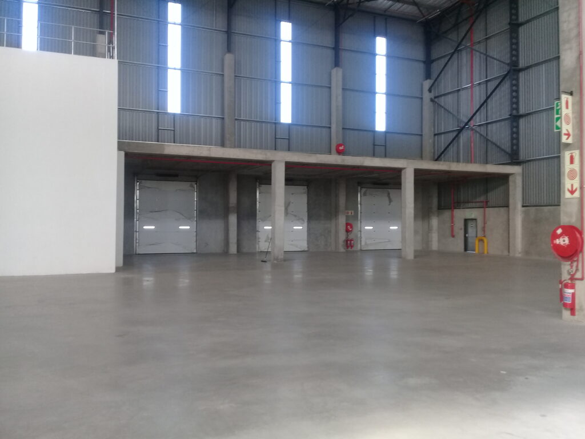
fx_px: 524
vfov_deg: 45.4
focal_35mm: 31
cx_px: 292
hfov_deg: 58.4
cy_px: 220
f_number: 2.2
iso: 100
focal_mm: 3.3
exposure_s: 1/33
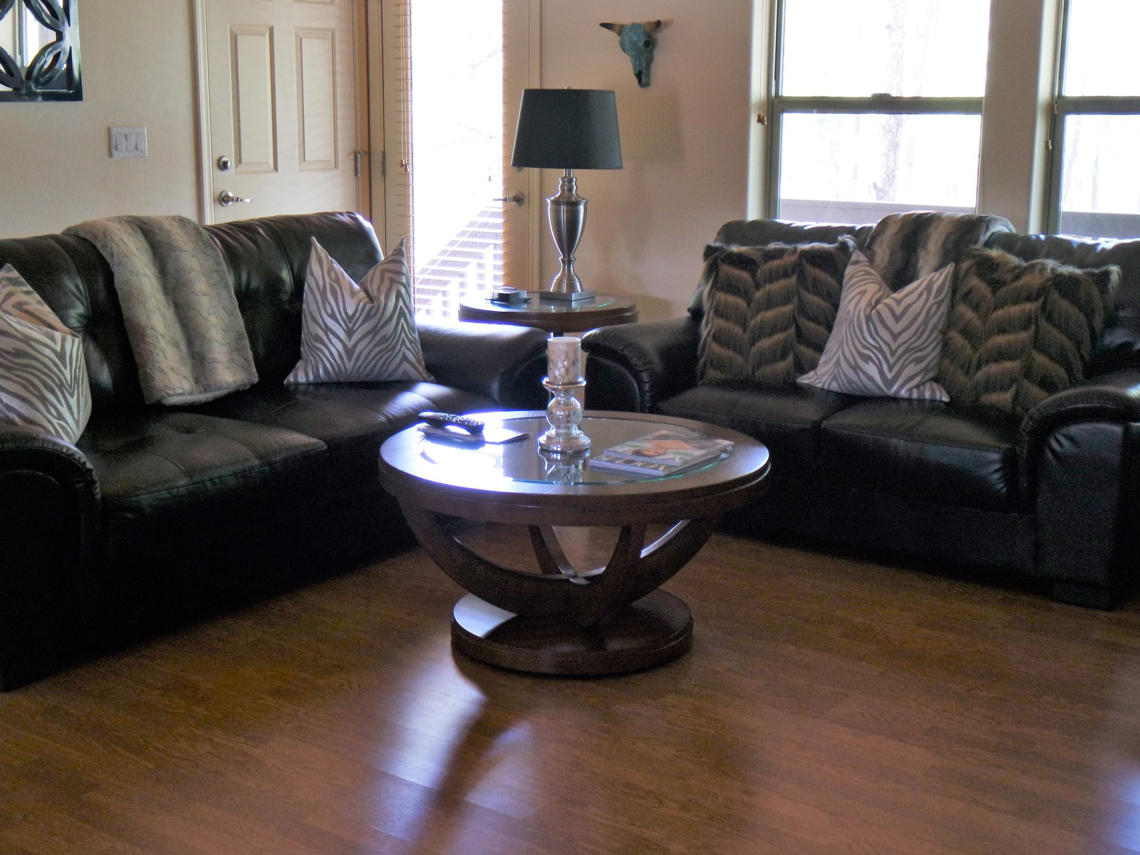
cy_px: 430
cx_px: 580
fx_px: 1449
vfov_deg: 32.9
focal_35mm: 44
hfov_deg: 42.9
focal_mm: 15
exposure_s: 1/15
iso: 800
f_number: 4
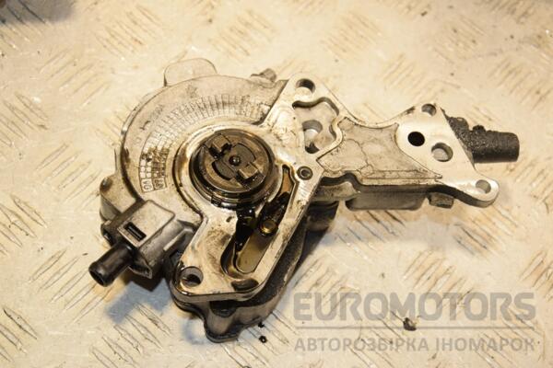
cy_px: 184
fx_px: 1152
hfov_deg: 27.0
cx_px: 276
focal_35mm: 75
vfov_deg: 18.2
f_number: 7.1
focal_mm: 50
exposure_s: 1/200
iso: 800
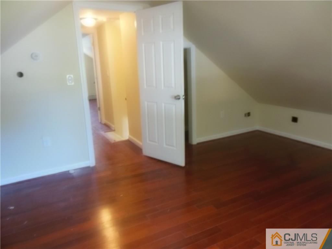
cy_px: 124
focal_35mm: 25
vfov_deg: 54.9
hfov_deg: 69.4
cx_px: 166
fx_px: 240
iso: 400
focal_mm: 4.5
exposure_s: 1/13
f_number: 3.2
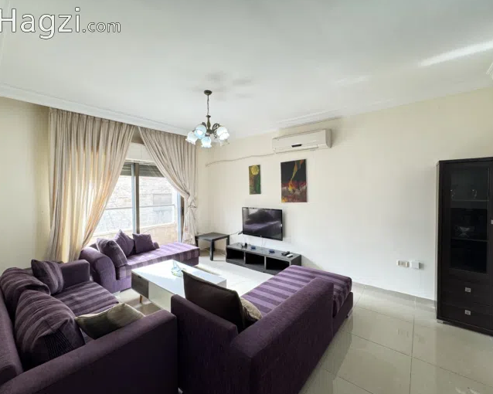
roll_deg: +0.5
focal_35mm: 15
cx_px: 253
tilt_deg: -0.3
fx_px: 219
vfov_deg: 84.0
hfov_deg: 96.8
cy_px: 194
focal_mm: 2.22
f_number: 2.2
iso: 125
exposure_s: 1/100
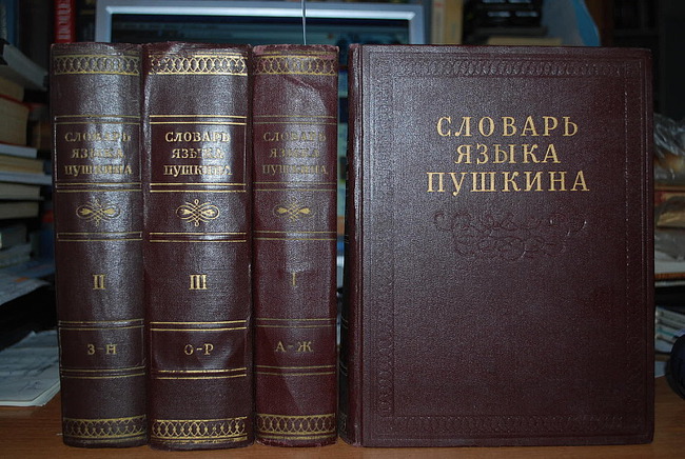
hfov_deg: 49.5
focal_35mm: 39
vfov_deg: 34.3
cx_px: 342
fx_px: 743
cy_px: 230
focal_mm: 26
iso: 200
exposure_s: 1/60
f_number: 4.5
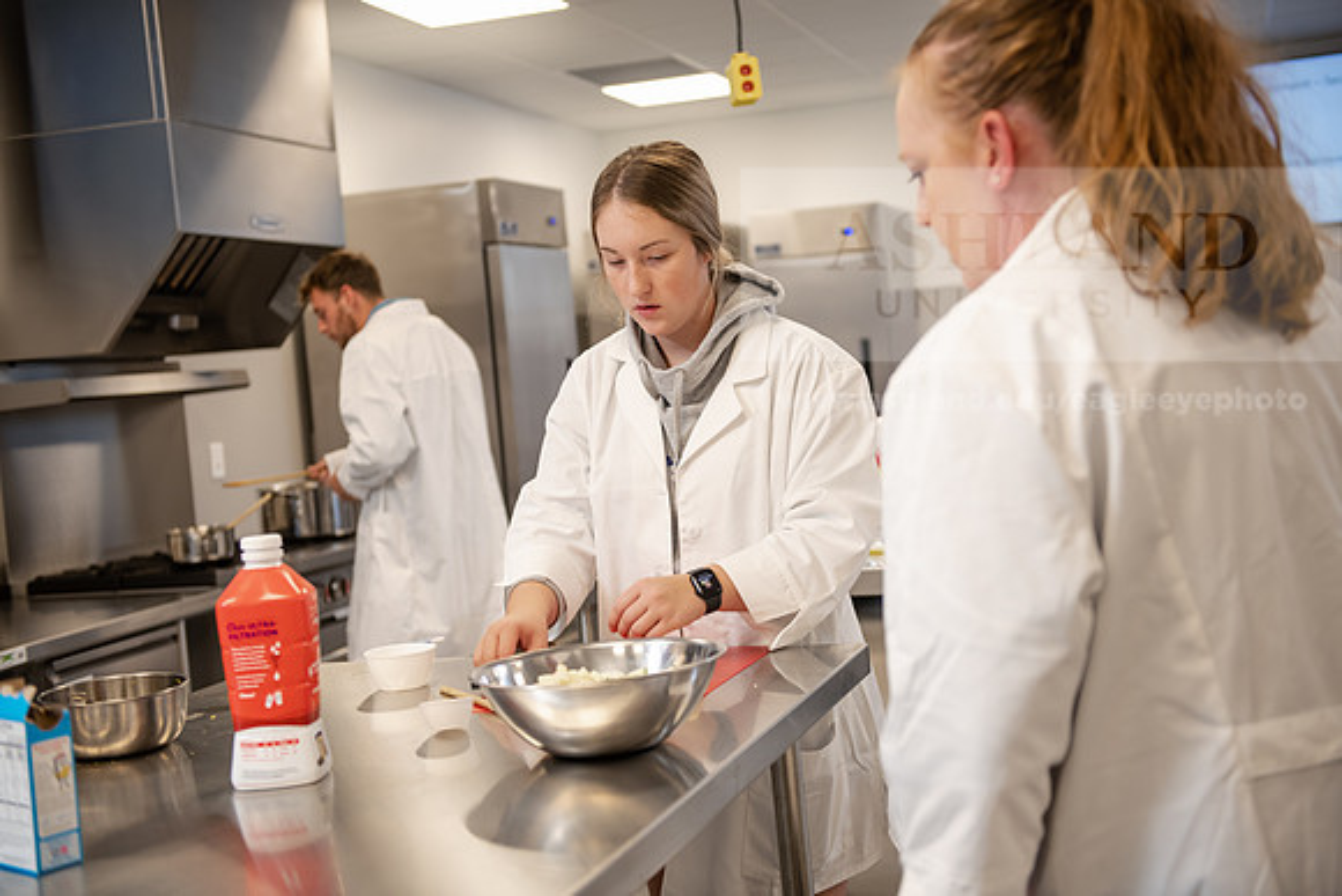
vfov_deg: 28.1
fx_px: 1790
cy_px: 448
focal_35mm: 48
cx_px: 671
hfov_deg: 41.1
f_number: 3.2
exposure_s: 1/200
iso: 640
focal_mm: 48
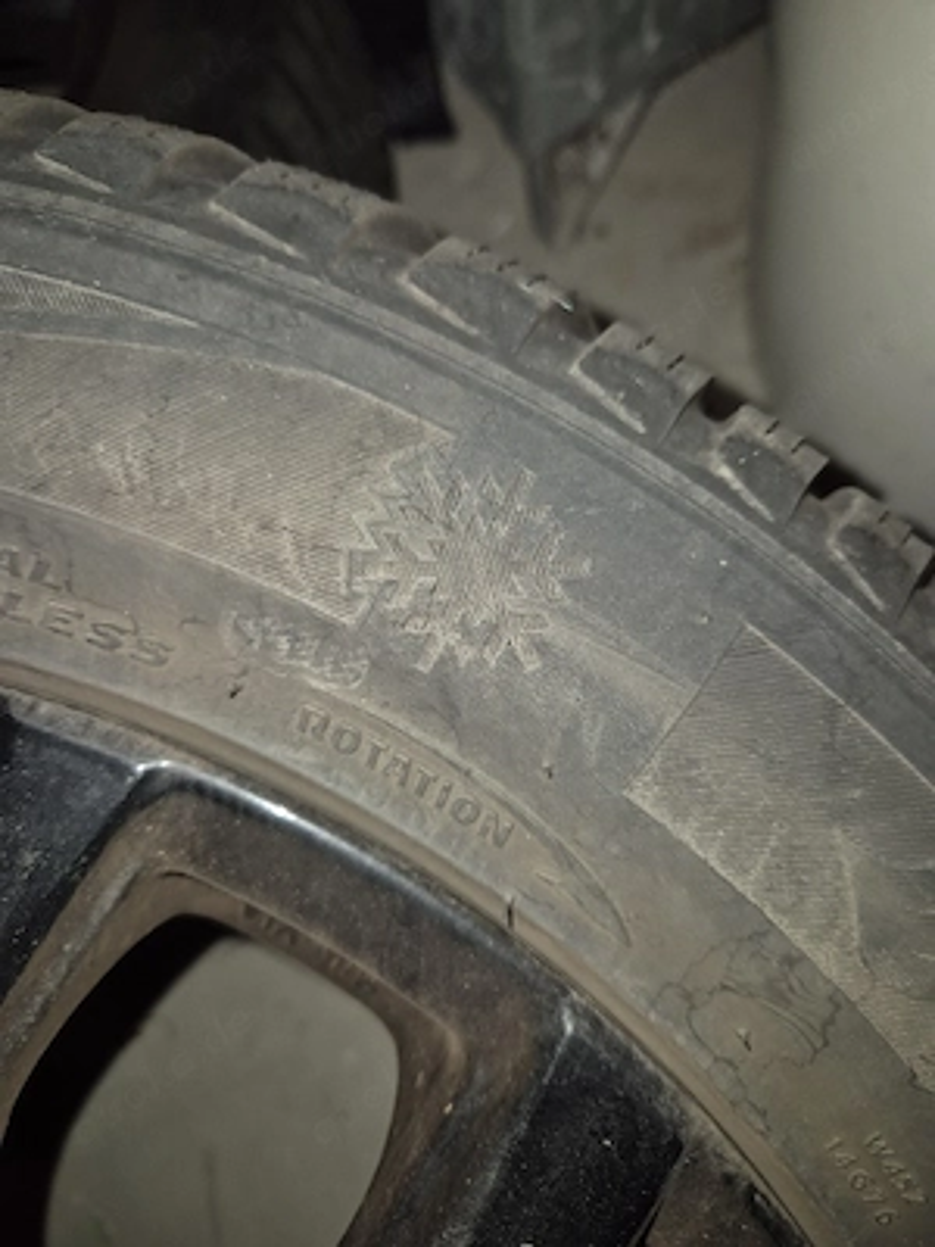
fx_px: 828
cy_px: 624
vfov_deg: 73.9
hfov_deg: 58.9
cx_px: 468
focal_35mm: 23
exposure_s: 1/50
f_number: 1.8
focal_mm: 5.4
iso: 40
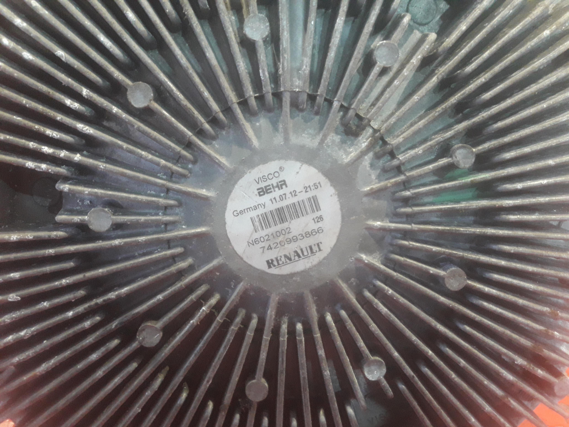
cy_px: 214
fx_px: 460
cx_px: 284
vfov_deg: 49.7
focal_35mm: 28
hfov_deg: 63.4
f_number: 1.9
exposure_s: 1/17
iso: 250
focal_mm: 3.7
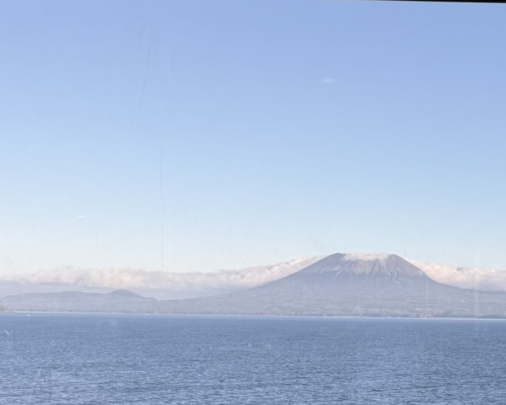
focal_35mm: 70
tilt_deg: -5.2
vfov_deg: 21.3
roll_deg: +0.1
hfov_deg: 26.4
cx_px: 439
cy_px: 384
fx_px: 1048
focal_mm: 6.76
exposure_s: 1/2445
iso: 80
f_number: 1.78
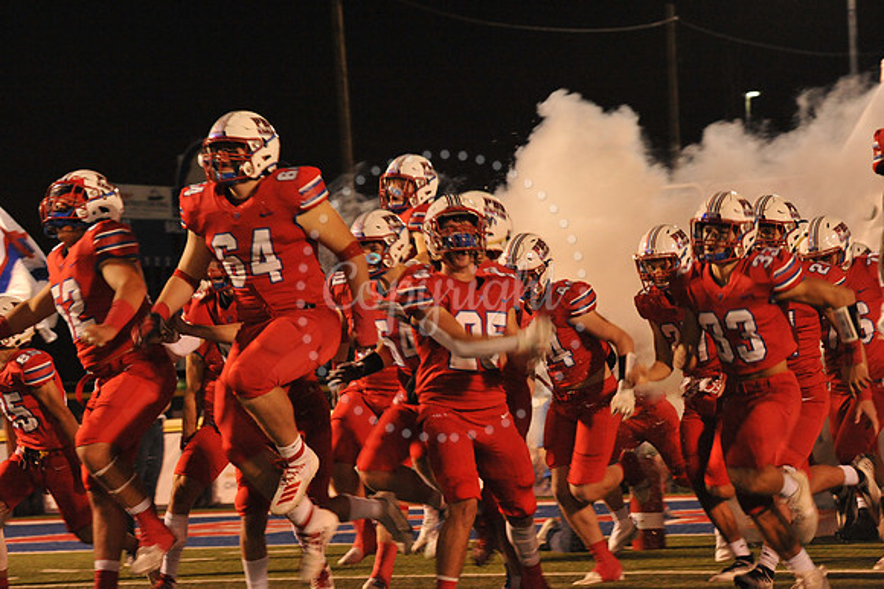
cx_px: 442
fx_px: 3068
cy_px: 294
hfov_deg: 16.4
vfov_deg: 11.0
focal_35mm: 125
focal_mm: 125
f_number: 7.1
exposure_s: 1/160
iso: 5000
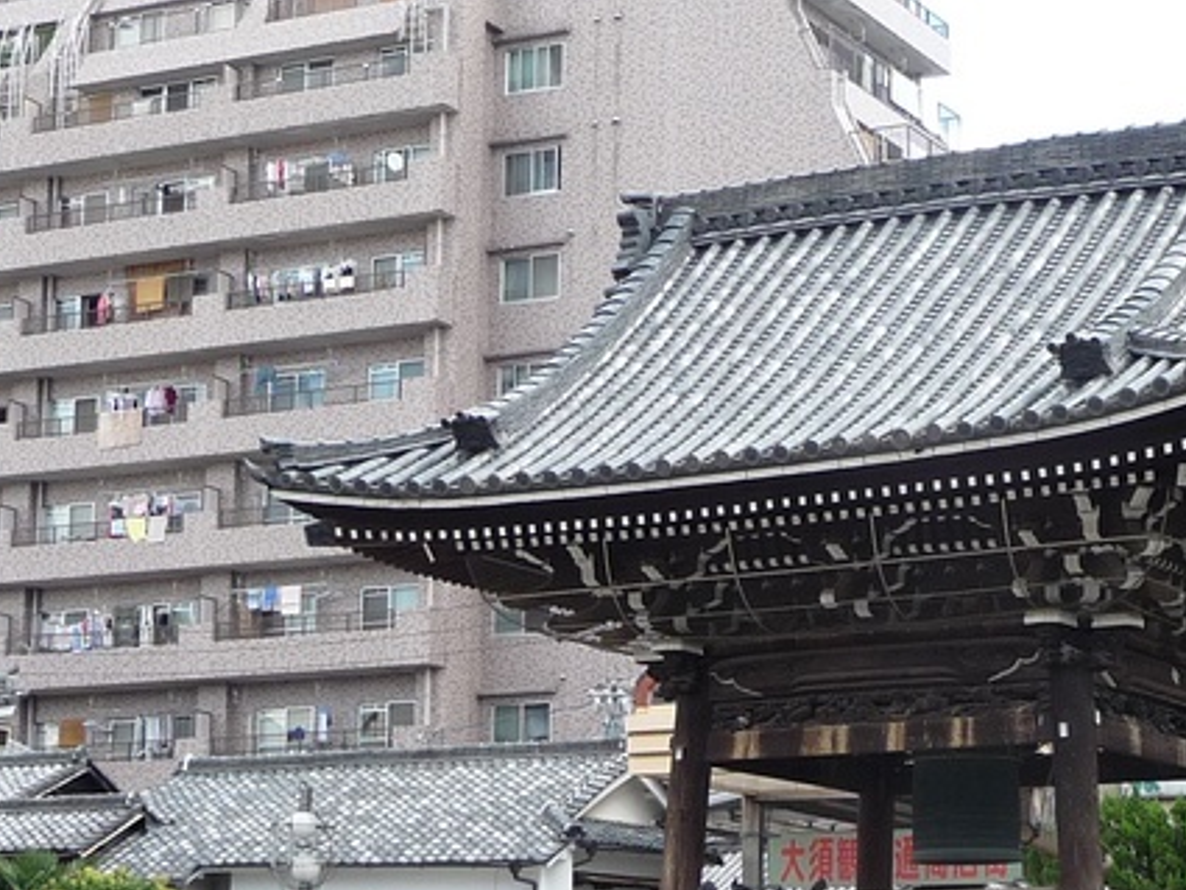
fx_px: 3050
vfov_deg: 16.6
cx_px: 890
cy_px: 590
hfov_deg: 21.8
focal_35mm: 89
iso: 100
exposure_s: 1/200
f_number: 3.5
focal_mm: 5.3
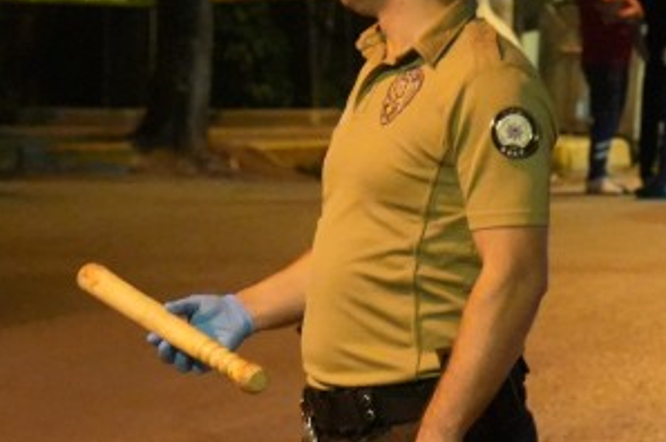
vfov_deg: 5.1
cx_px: 101
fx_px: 5008
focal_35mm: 271
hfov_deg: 7.6
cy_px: 310
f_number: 4
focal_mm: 70
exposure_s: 1/80
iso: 12800
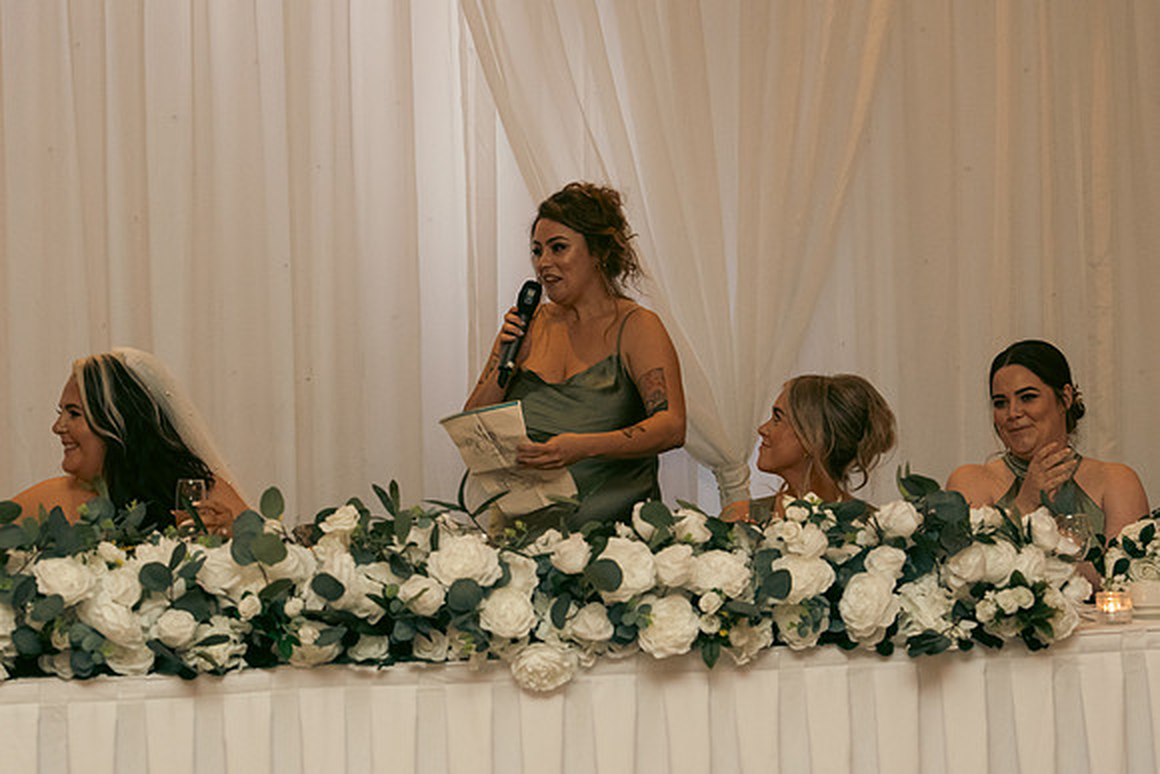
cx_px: 580
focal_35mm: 81
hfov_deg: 25.1
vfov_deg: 16.9
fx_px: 2610
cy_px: 387
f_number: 3.5
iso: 2500
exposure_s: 1/160
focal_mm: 54
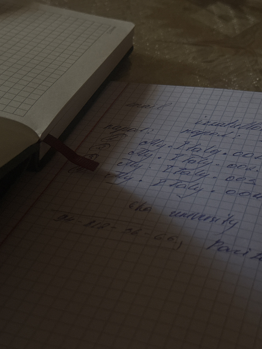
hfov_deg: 22.5
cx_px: 93
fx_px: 656
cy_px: 175
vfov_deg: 29.8
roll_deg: -7.7
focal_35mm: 65
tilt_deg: -35.7
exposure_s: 1/40
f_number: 1.78
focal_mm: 6.76
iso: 400
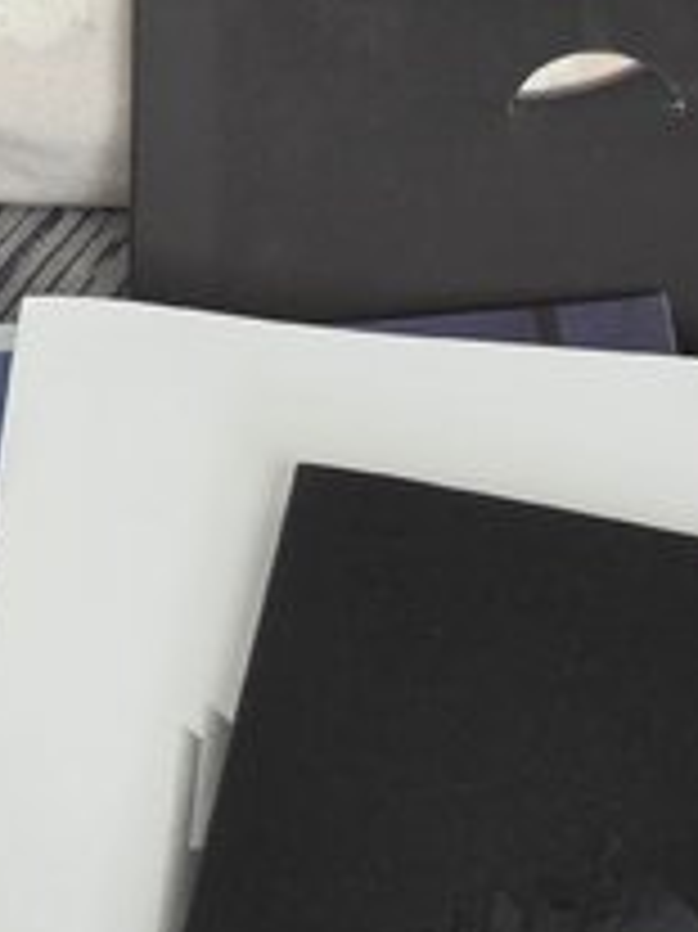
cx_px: 369
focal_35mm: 178
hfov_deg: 8.3
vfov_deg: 11.1
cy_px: 398
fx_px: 4791
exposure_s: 1/40
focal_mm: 7
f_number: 2.4
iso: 320
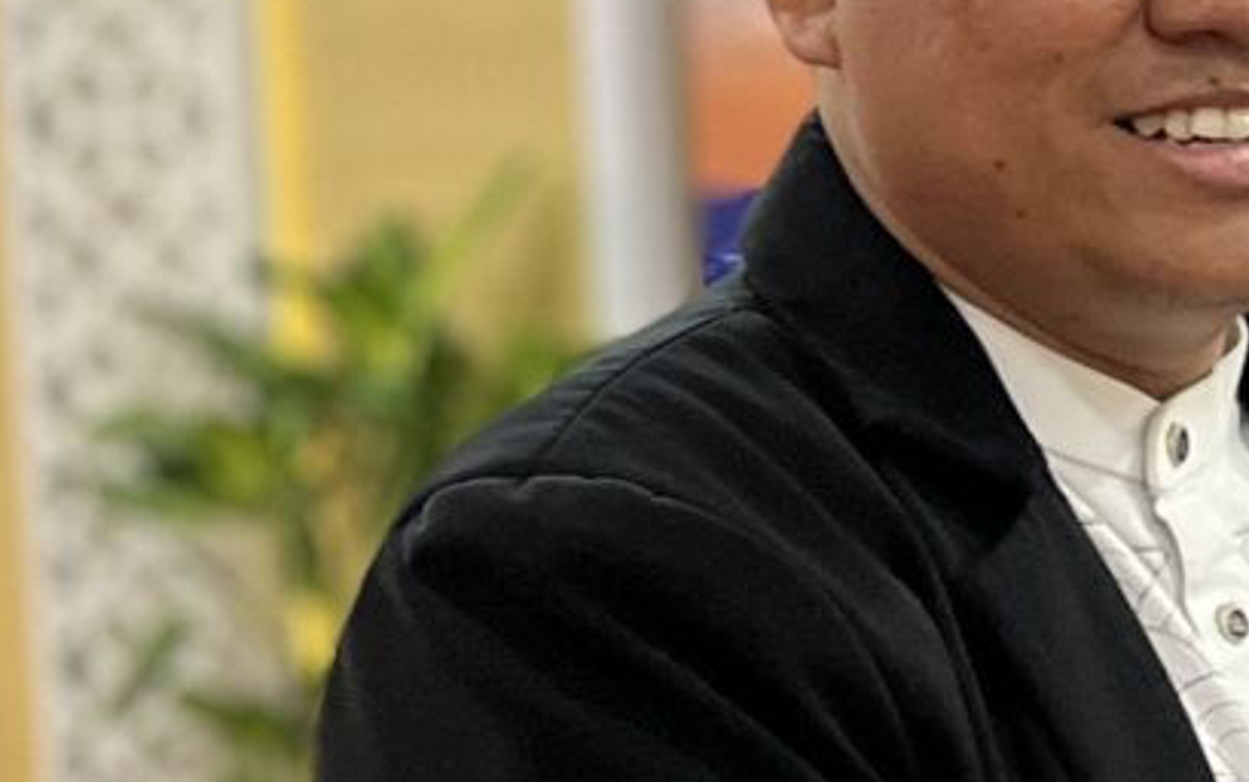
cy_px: 345
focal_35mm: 138
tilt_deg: -4.4
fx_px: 4699
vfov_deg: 9.5
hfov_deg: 13.7
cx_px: 2141
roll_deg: +2.5
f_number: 1.6
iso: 200
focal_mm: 5.1
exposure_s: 1/50
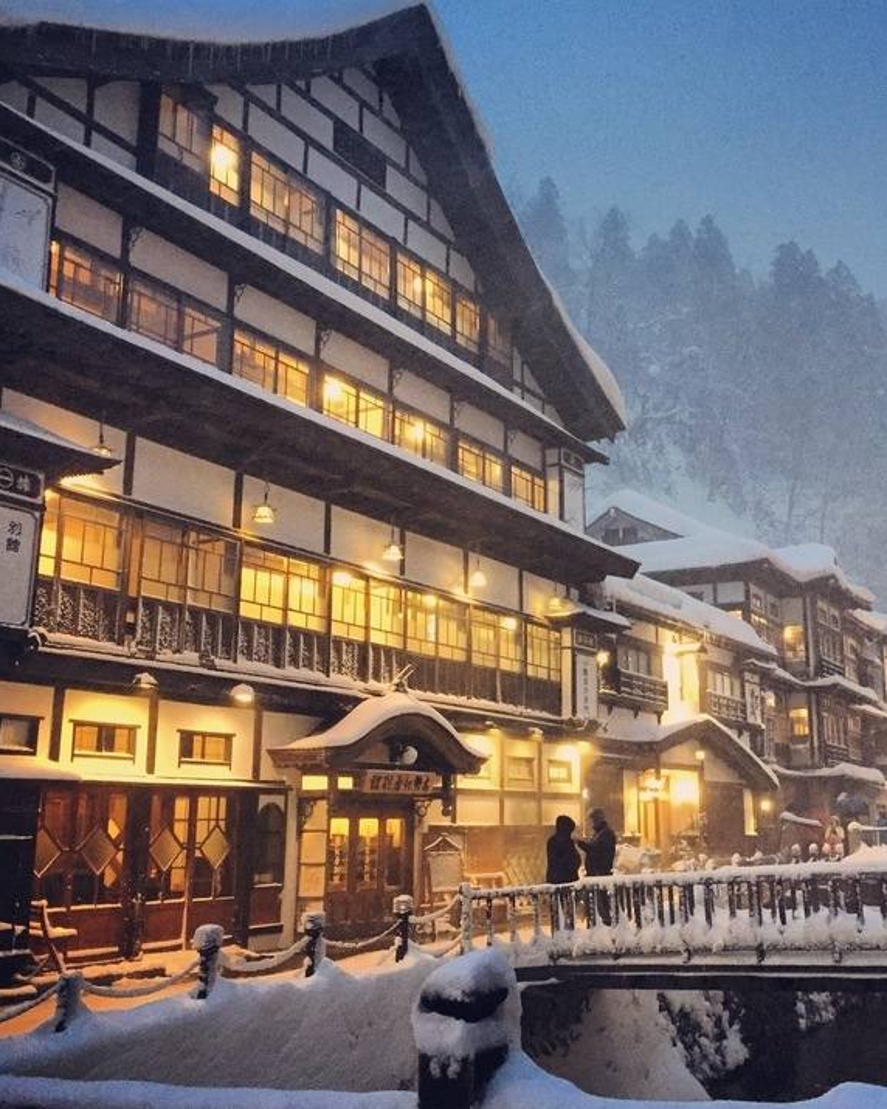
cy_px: 556
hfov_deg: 38.7
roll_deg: +0.5
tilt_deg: +12.3
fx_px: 1247
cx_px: 594
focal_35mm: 38
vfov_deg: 47.9
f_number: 2.2
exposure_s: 1/15
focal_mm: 4.15
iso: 400
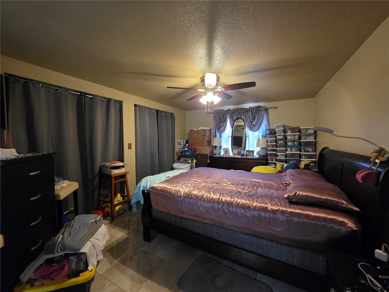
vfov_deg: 89.9
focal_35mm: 13
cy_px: 146
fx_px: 146
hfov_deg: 106.2
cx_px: 194
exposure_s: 1/60
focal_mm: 2.2
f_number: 1.9
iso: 800
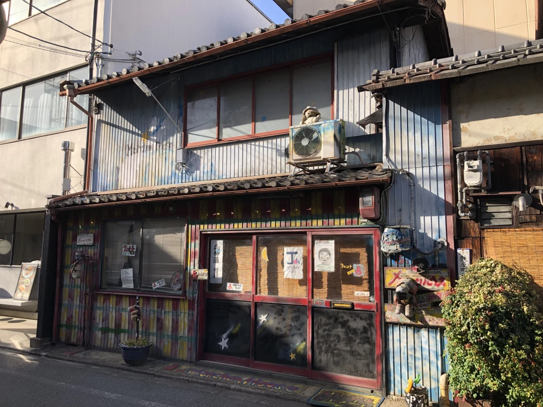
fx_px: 439
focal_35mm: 28
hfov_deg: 63.4
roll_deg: -0.3
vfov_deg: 49.7
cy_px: 204
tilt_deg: +7.3
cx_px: 272
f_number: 1.8
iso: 20
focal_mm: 4
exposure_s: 1/674
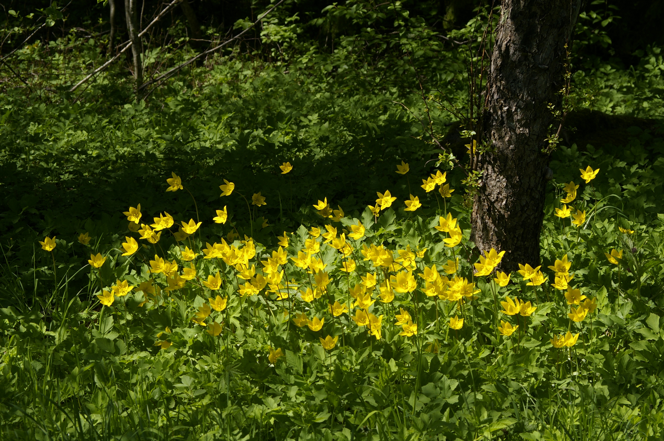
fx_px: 2432
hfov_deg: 15.5
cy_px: 220
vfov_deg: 10.4
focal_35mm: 132
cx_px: 332
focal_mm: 88
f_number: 8
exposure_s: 1/320
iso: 200
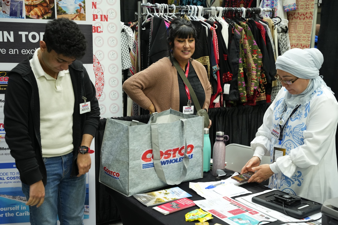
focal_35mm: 50
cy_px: 112
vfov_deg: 26.8
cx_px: 169
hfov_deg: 39.3
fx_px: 473
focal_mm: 50.4
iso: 3200
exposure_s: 1/250
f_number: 4
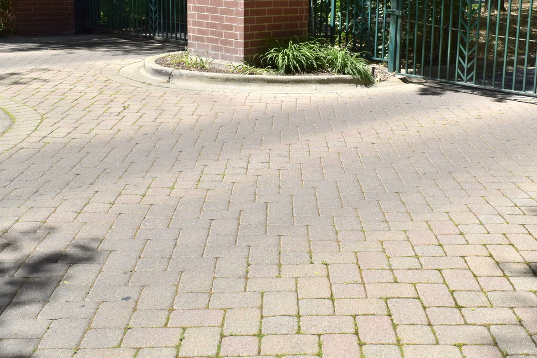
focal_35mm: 45
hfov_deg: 43.4
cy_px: 102
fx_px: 671
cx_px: 318
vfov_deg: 29.5
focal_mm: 18
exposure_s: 1/400
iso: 400
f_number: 11
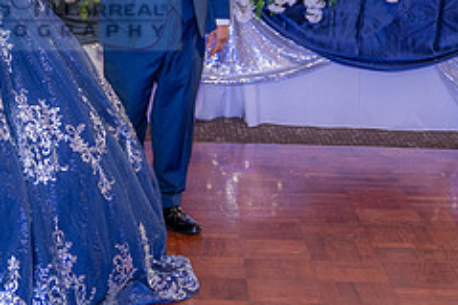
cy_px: 5
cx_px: 19
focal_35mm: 107
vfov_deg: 12.6
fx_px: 1360
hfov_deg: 18.7
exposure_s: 1/200
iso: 1000
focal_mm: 44
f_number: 2.8
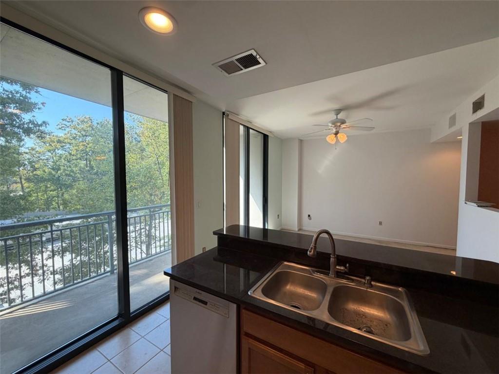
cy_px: 187
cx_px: 250
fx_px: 202
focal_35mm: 14
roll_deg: +0.6
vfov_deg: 85.7
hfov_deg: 102.1
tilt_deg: -2.2
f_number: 2.2
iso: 80
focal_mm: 2.22
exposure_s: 1/120
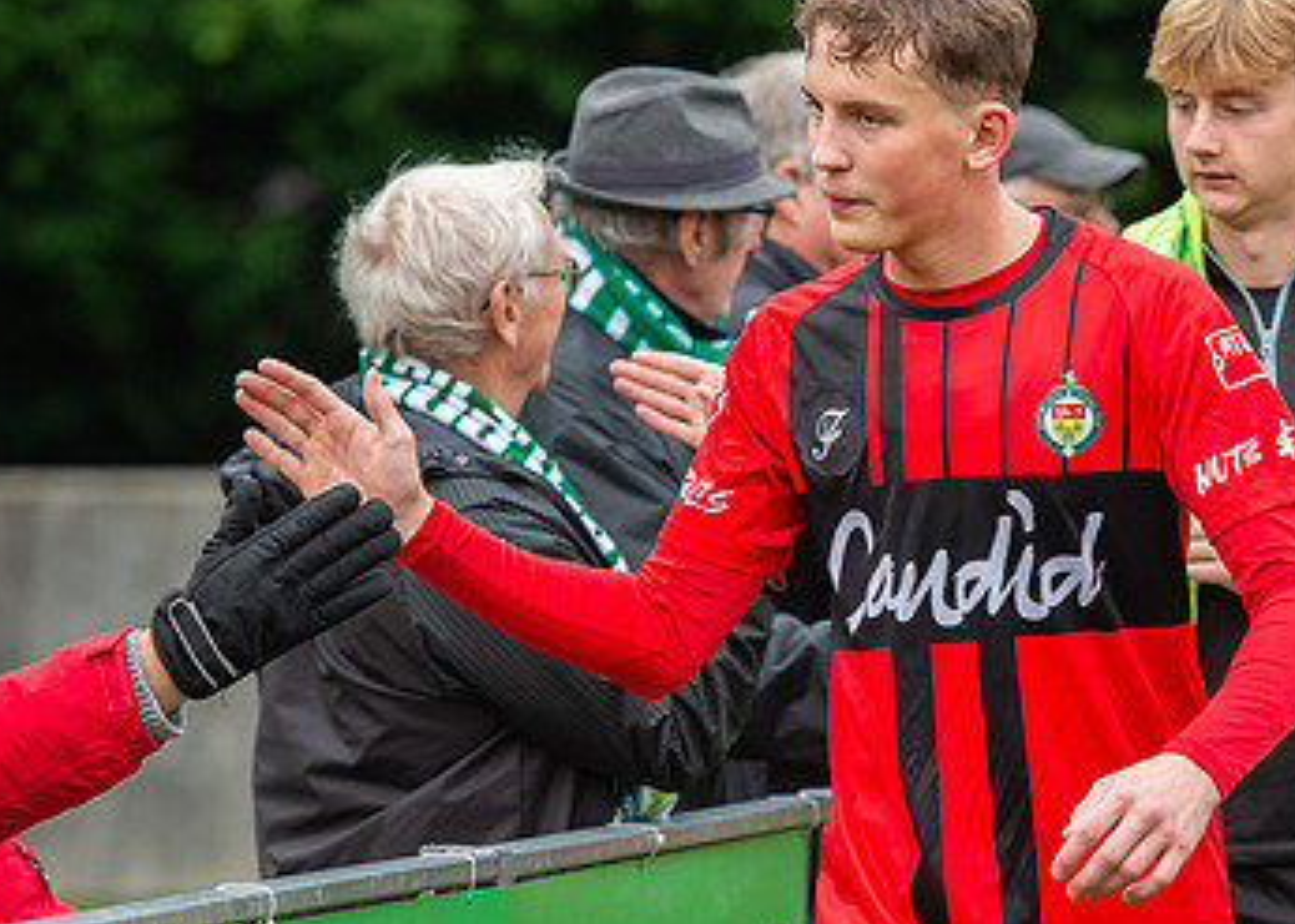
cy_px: 434
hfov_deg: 6.1
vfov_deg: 4.3
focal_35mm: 333
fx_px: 12245
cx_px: 919
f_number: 3.5
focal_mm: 165
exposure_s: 1/800
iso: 1600
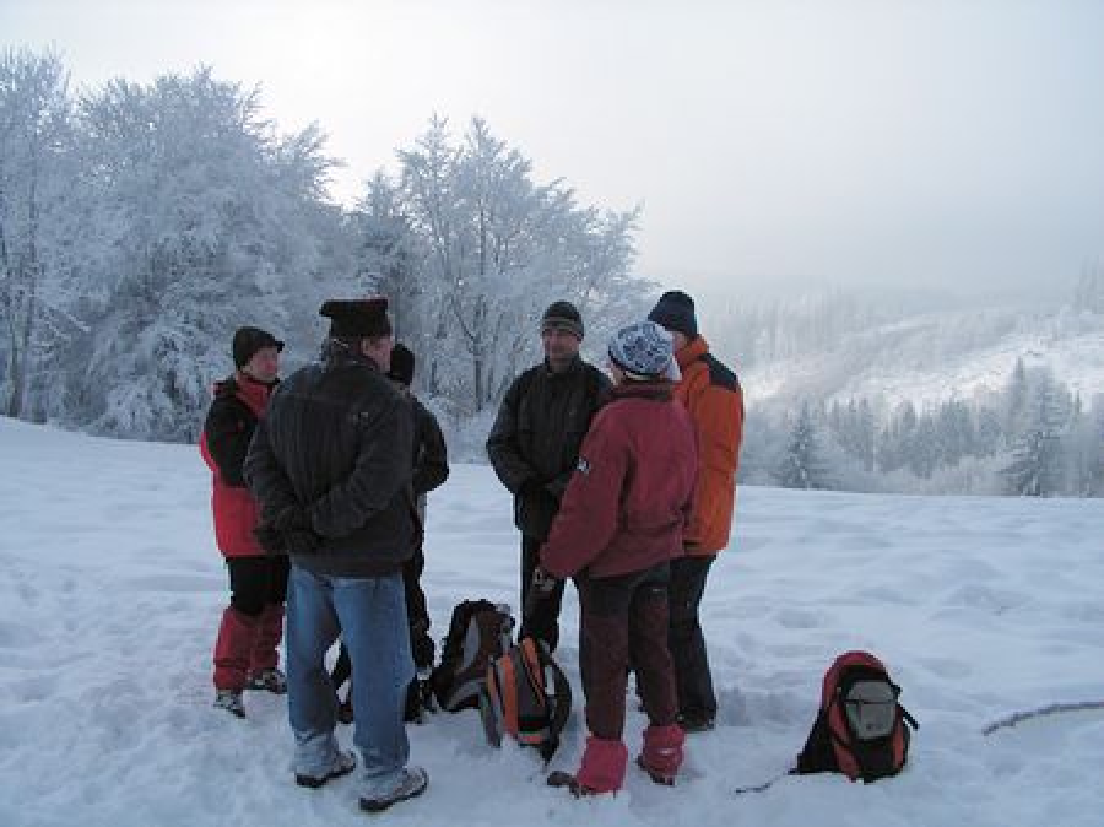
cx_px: 552
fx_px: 1148
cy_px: 414
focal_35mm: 36
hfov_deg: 51.4
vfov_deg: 39.6
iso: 50
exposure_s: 1/800
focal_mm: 6
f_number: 3.2
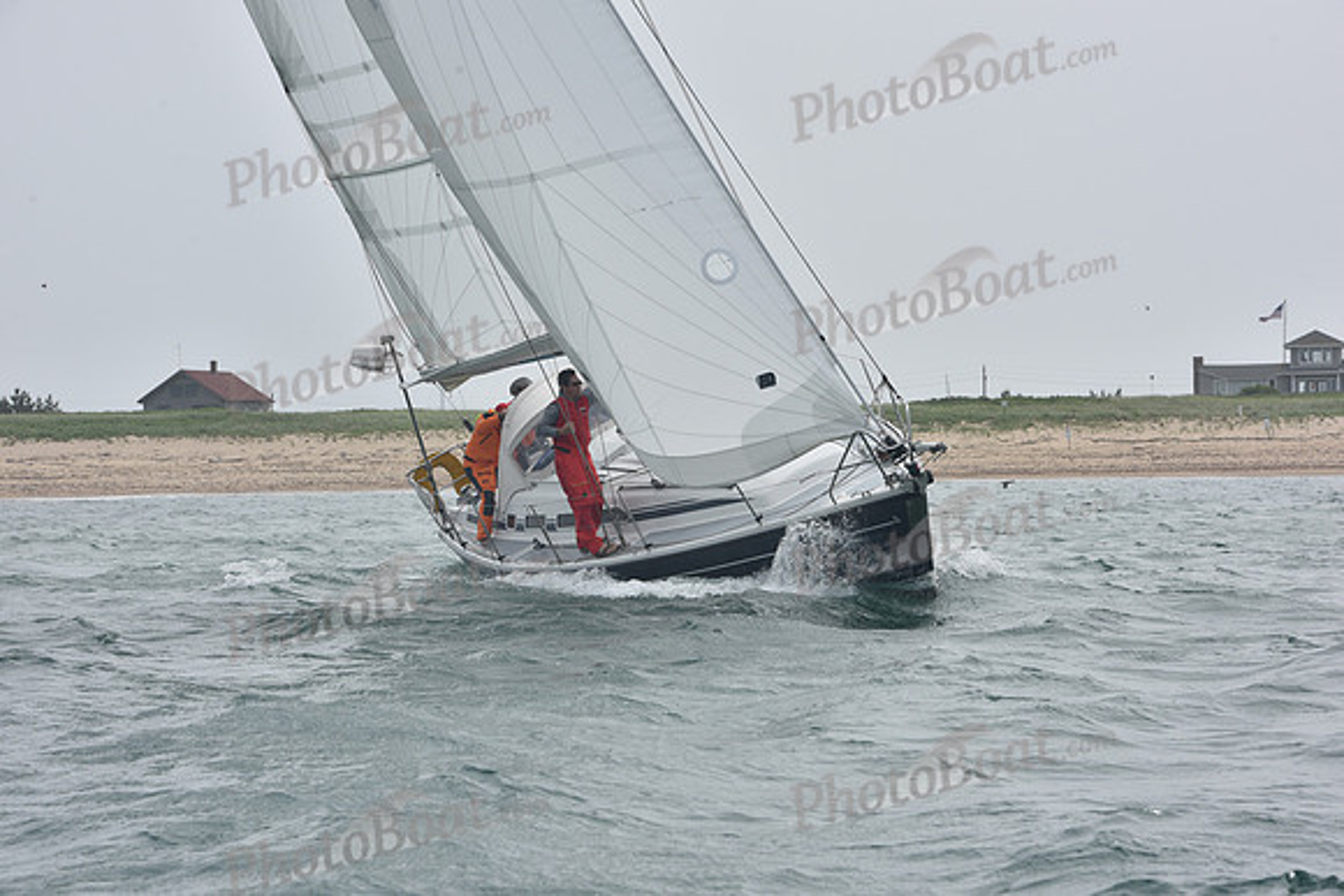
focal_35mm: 110
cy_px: 448
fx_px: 4107
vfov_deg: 12.5
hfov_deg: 18.6
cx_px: 672
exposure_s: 1/800
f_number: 13
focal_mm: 110
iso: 250
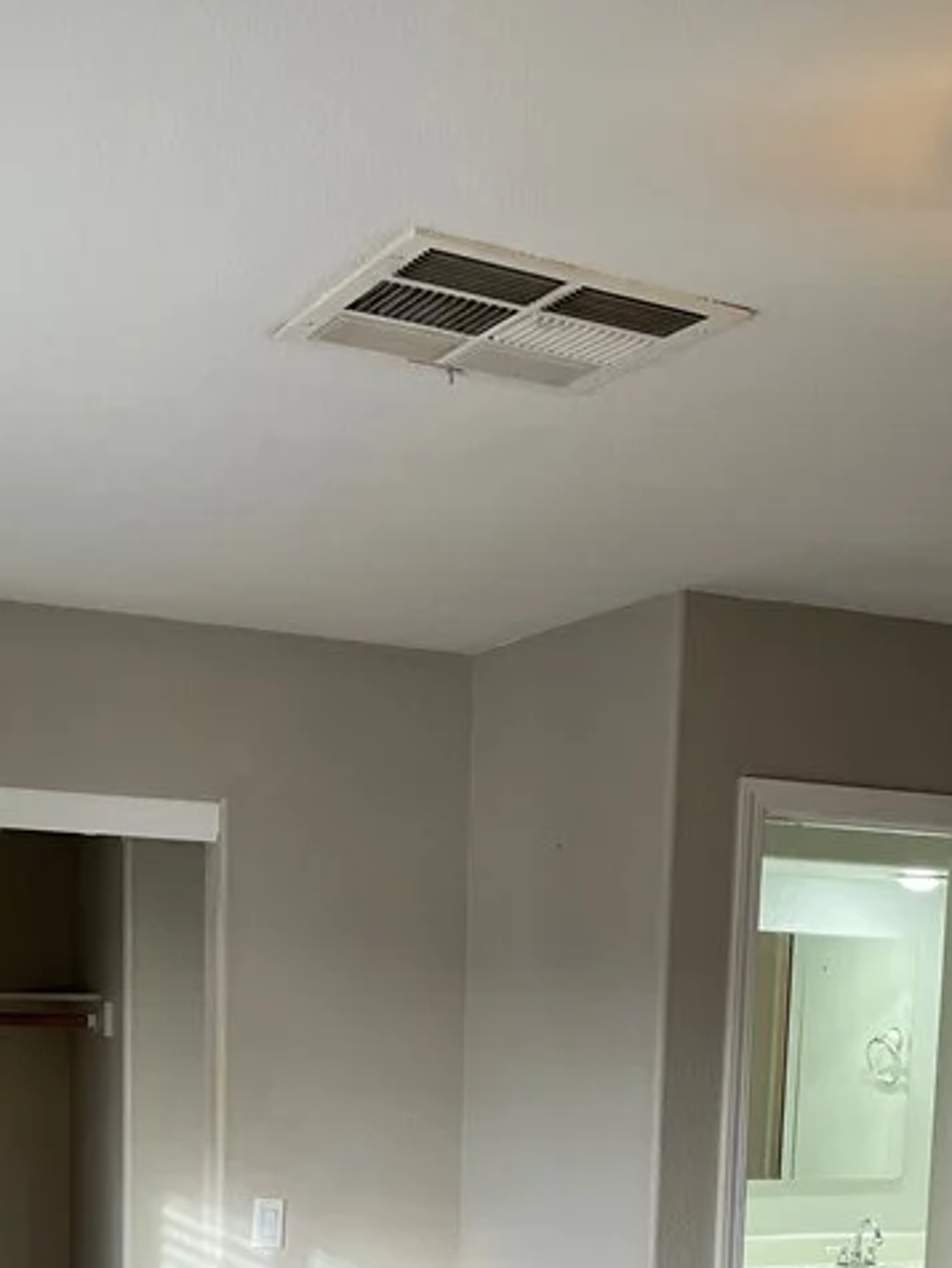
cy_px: 1233
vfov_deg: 32.0
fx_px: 2051
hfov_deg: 26.1
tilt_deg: -7.8
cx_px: 587
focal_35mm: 56
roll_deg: -1.3
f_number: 1.6
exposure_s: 1/60
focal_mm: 5.1
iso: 64
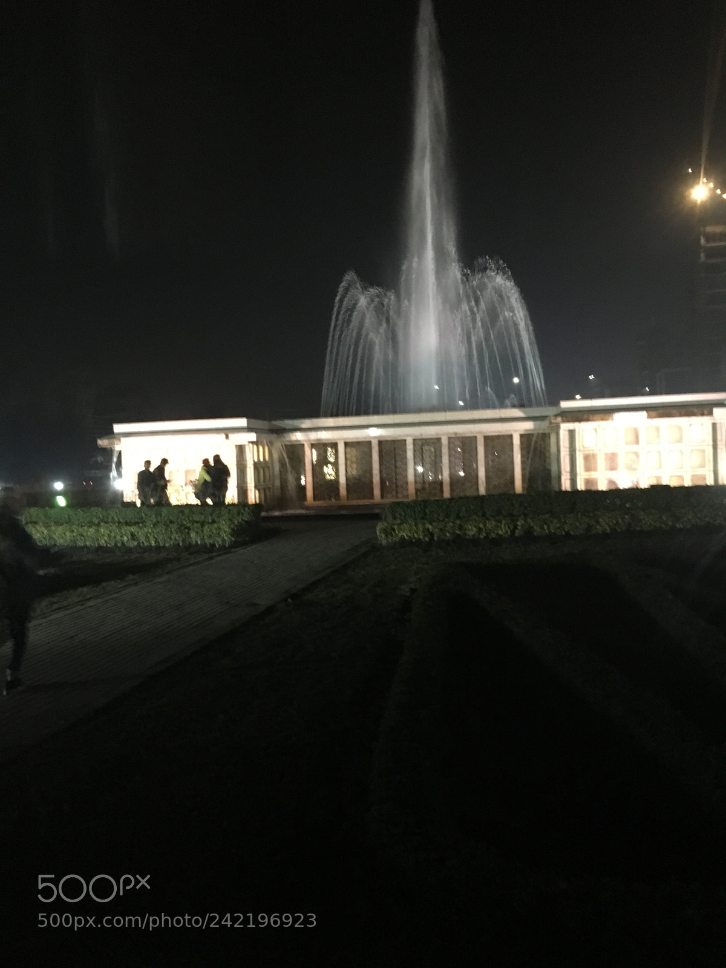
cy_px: 484
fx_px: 811
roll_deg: +2.3
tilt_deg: -3.3
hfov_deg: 48.2
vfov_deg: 61.7
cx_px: 363
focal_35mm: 29
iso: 500
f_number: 2.2
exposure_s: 1/17
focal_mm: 4.15
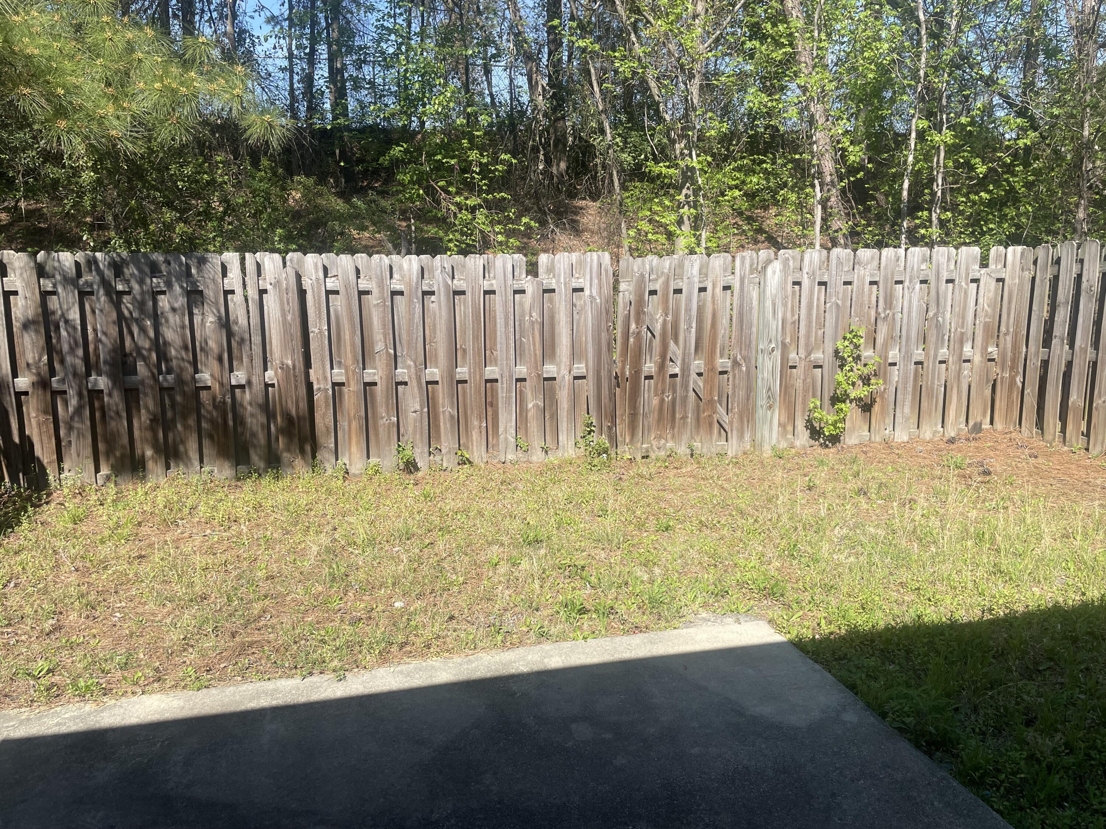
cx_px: 553
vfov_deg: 53.1
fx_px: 831
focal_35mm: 26
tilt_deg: -10.7
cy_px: 414
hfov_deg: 67.3
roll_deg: +0.9
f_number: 1.6
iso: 32
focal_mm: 4.2
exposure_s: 1/2053
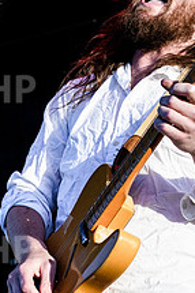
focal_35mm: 147
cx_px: 115
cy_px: 144
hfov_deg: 9.3
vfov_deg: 14.0
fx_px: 1196
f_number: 5.6
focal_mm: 35
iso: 2000
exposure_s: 1/2500
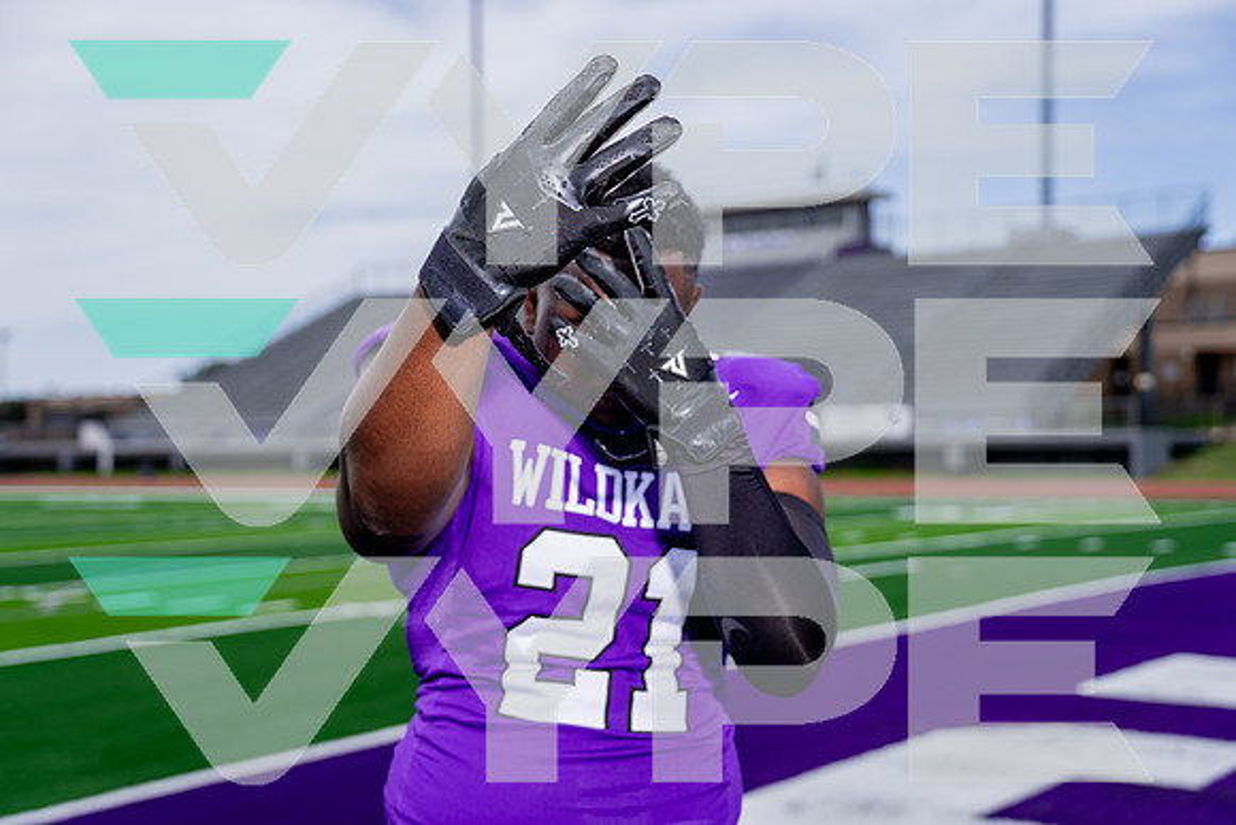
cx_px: 618
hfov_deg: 38.9
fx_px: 1749
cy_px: 412
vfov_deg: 26.5
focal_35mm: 51
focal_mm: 50
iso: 100
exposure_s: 1/1250
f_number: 4
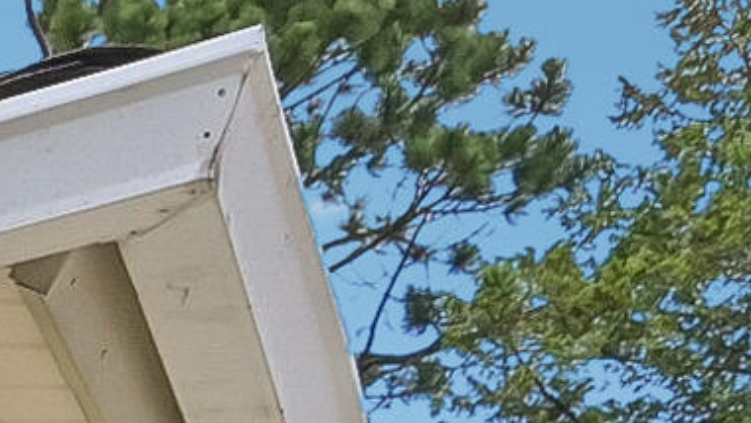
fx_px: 3625
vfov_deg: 5.6
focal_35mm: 182
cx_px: -1887
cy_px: 1795
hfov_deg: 8.5
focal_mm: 22
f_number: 9
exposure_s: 1/640
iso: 500
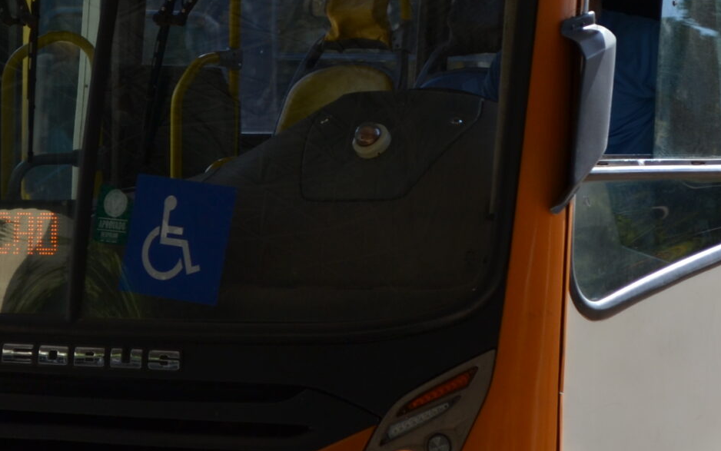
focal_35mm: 229
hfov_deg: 9.1
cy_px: 143
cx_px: 441
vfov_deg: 5.7
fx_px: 4509
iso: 100
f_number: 6.3
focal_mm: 55
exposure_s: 1/160
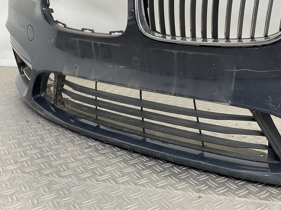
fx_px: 325
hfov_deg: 46.2
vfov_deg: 35.7
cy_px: 73
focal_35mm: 40
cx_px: 182
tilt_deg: -12.6
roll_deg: -4.9
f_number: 1.8
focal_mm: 3
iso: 20
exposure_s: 1/100
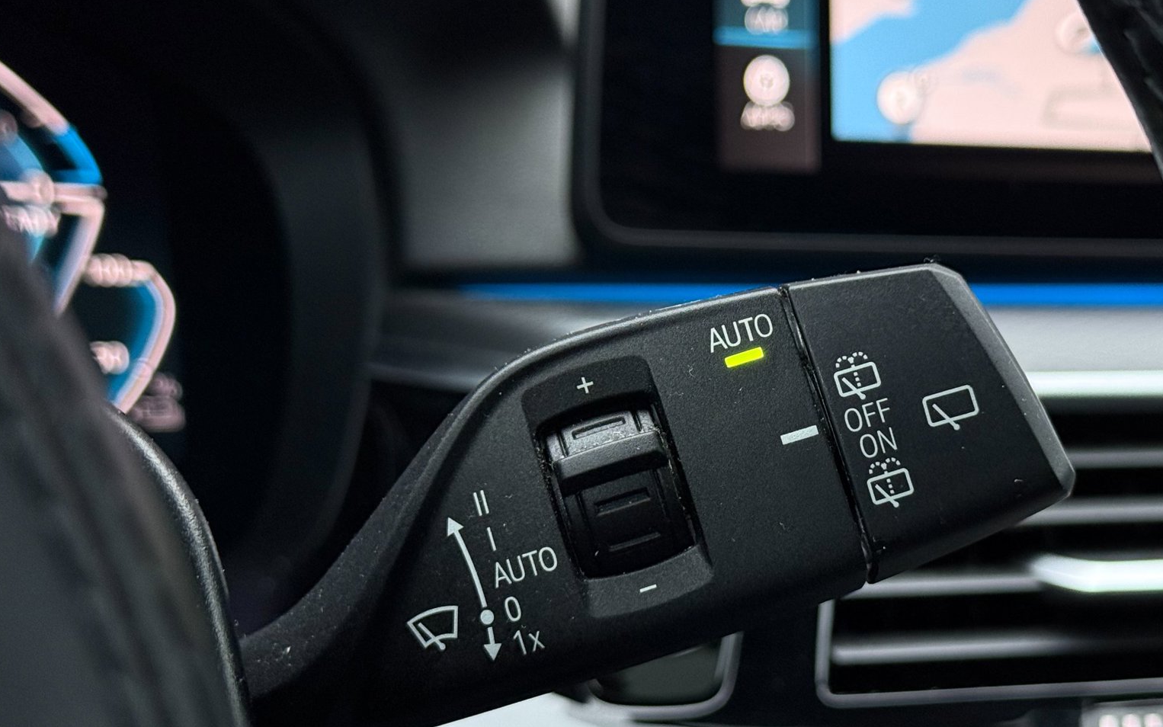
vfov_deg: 20.3
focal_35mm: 64
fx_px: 2029
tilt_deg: -10.6
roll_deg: -3.0
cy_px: 412
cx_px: 722
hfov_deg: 31.9
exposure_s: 1/37
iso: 400
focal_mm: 6.76
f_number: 1.78
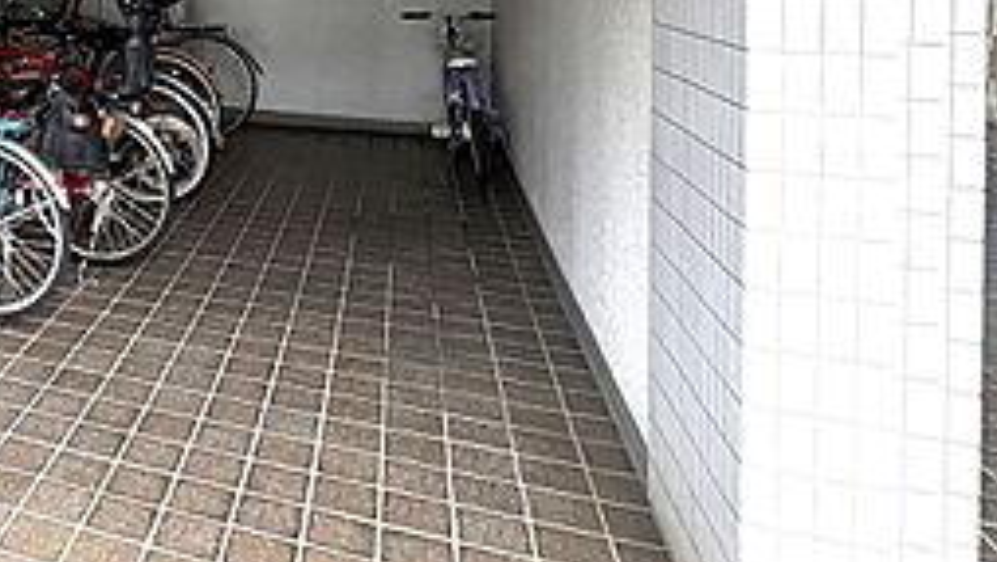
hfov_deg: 44.7
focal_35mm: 36
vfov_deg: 30.0
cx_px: -51
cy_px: -35
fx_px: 952
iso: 125
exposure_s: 1/99
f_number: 2.2
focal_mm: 2.22
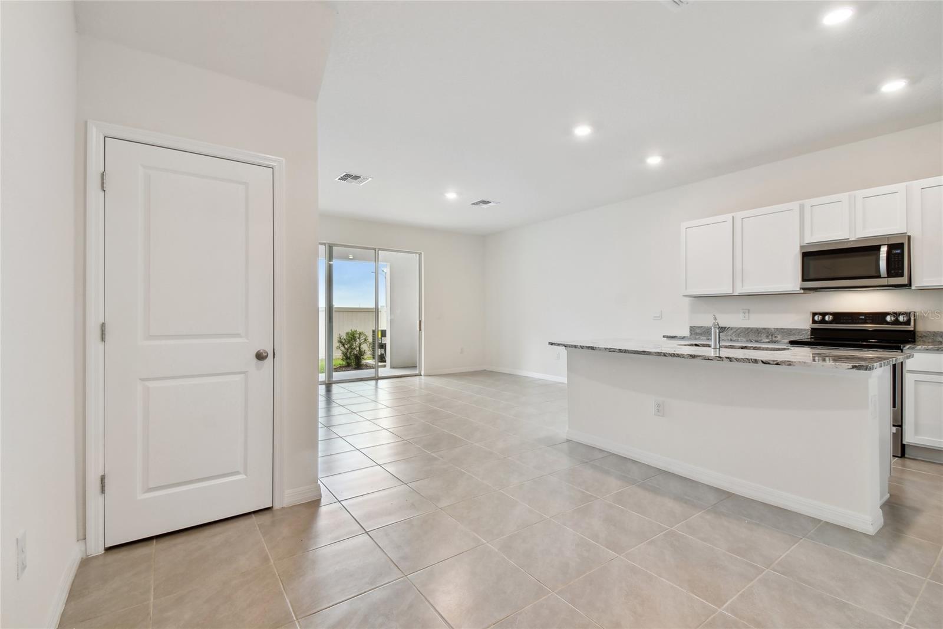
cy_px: 314
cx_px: 472
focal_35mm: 15
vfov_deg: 77.3
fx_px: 393
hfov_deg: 100.4
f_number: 7.1
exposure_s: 1/8
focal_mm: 10
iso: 100
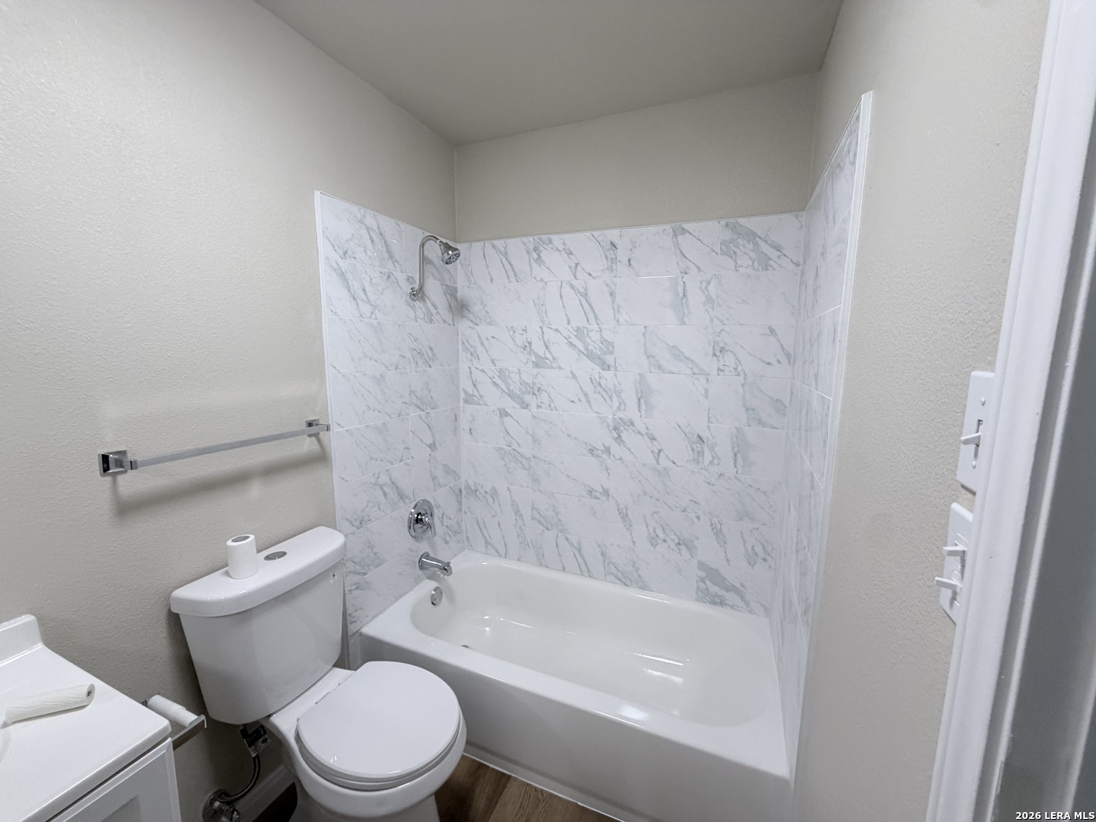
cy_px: 411
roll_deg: +0.0
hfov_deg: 102.1
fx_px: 443
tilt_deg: -7.5
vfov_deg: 85.7
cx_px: 548
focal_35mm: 14
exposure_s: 1/120
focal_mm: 2.22
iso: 320
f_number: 2.2
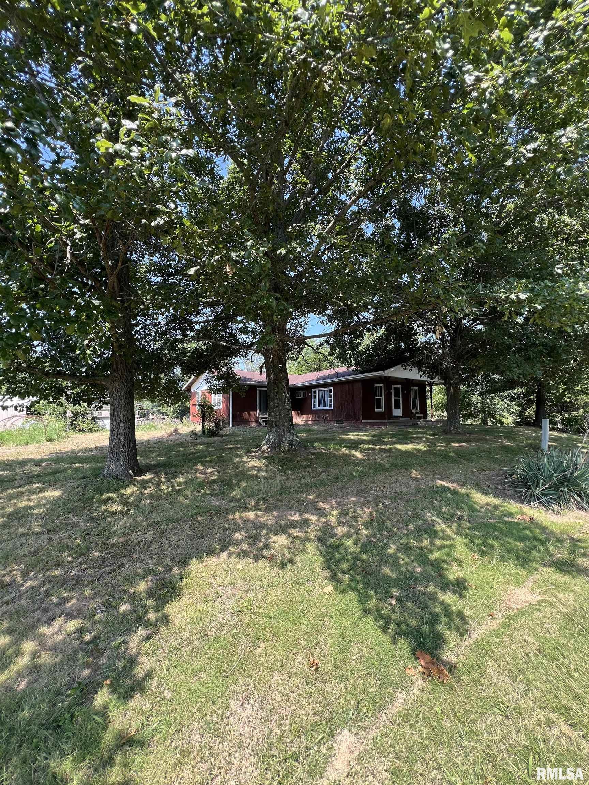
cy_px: 392
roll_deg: -0.6
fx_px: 295
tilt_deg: +2.7
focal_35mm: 13
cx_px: 294
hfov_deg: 89.9
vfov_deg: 106.2
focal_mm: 1.57
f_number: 1.8
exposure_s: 1/206
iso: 32
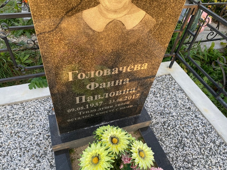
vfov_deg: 53.1
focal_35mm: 26
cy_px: 85
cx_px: 114
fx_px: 170
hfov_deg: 67.3
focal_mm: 4.25
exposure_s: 1/125
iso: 32
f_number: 1.8
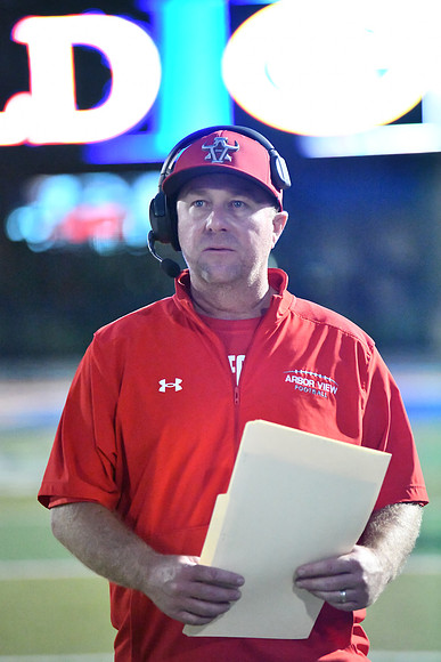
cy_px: 331
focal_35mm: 190
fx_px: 3489
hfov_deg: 7.2
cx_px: 220
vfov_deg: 10.8
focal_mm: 190
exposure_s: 1/3200
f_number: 3.2
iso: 25600
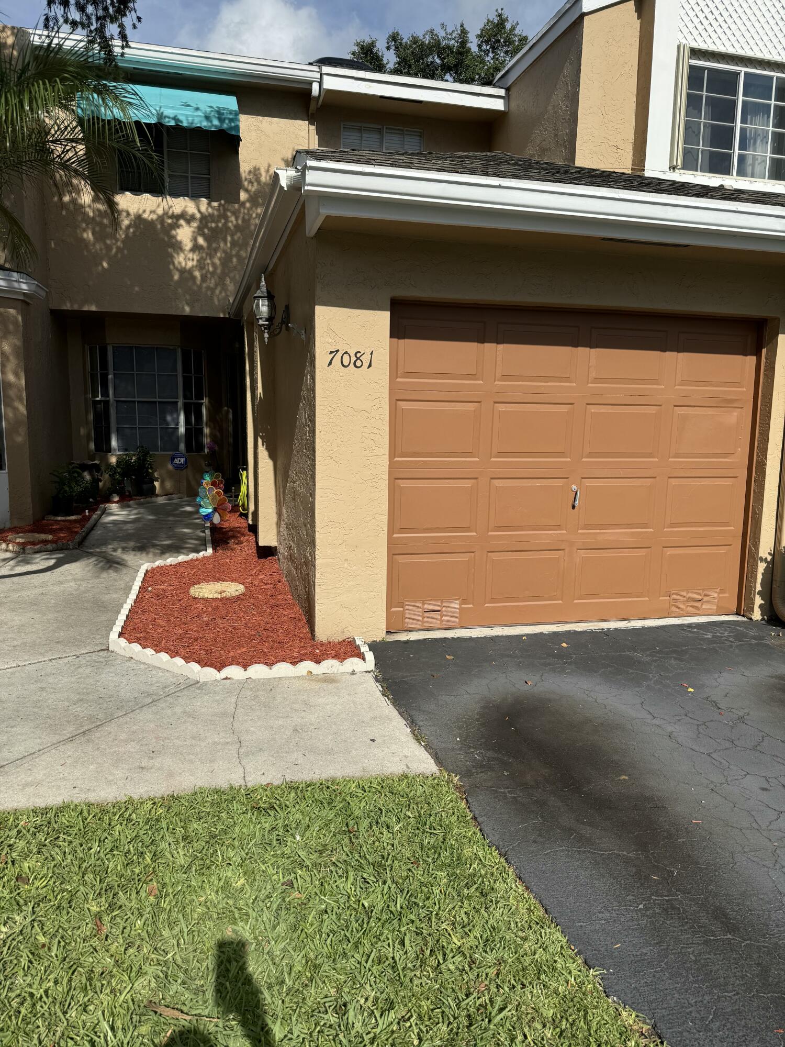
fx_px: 726
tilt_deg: -7.7
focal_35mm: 24
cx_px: 392
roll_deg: -0.4
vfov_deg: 71.6
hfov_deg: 56.8
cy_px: 524
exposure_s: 1/6711
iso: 80
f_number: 1.78
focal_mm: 6.76
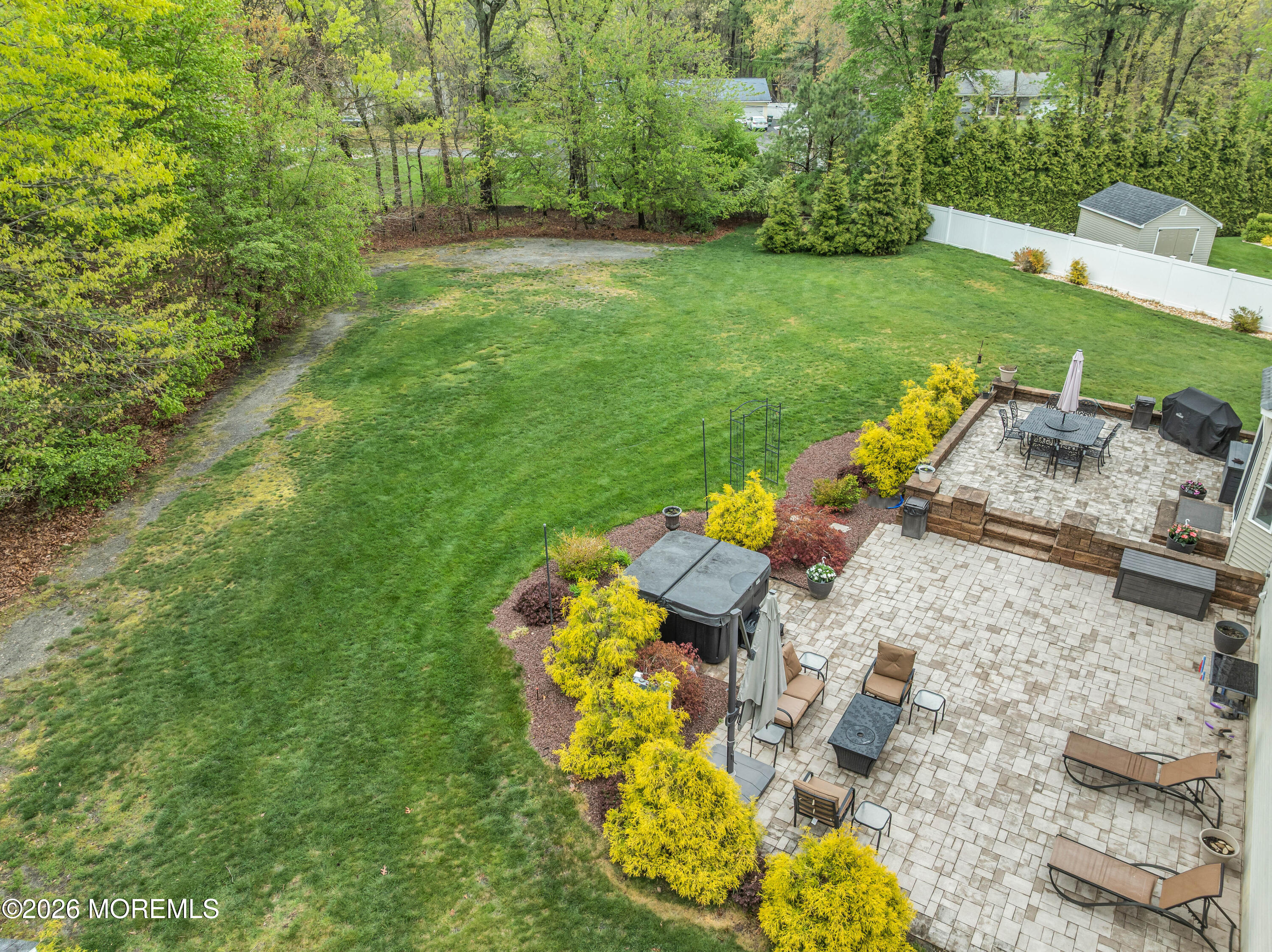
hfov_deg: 71.6
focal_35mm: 24
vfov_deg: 56.8
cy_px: 476
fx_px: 881
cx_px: 636
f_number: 2.8
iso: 100
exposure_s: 1/400
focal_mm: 12.29
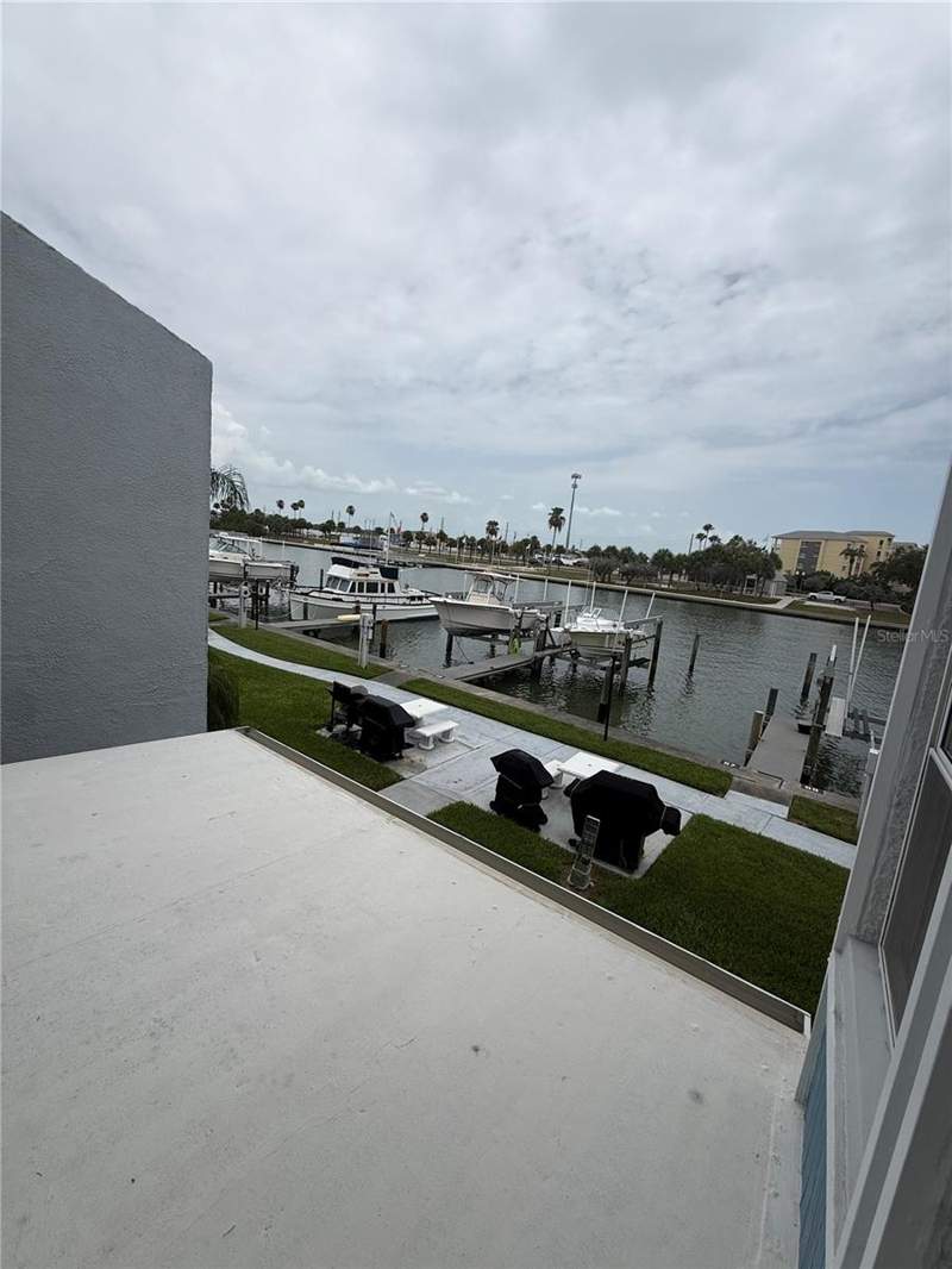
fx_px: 513
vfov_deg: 102.1
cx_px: 476
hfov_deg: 85.7
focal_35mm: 14
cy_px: 634
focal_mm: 2.22
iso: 50
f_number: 2.2
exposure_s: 1/3891
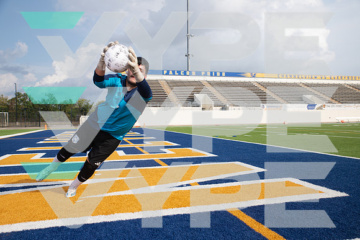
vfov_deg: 41.1
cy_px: 120
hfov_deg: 58.7
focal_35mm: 32
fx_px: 320
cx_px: 180
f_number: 7.1
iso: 100
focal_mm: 32
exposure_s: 1/400
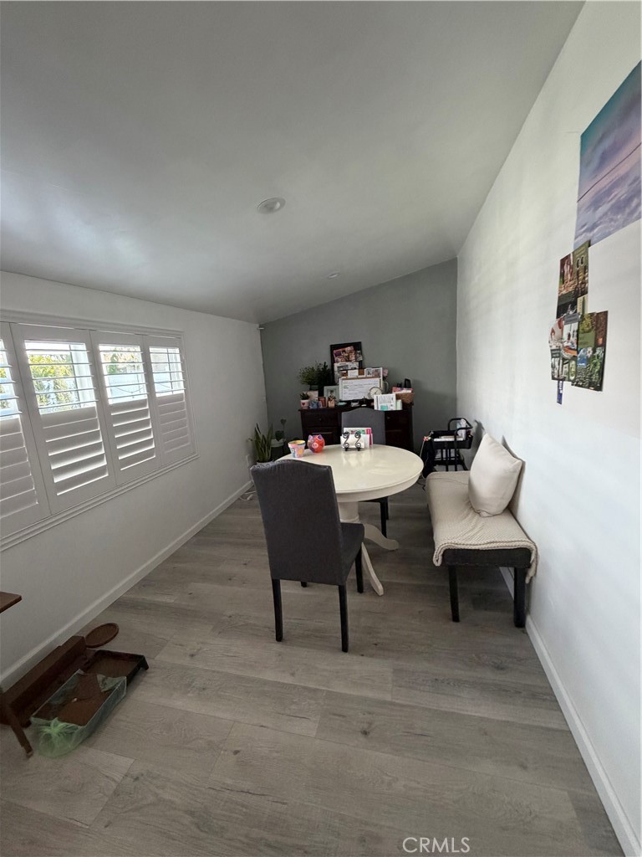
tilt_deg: -12.1
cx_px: 321
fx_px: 346
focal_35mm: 14
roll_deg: +3.0
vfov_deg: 102.1
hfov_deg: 85.7
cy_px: 428
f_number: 2.2
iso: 320
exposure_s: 1/89
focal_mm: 2.22
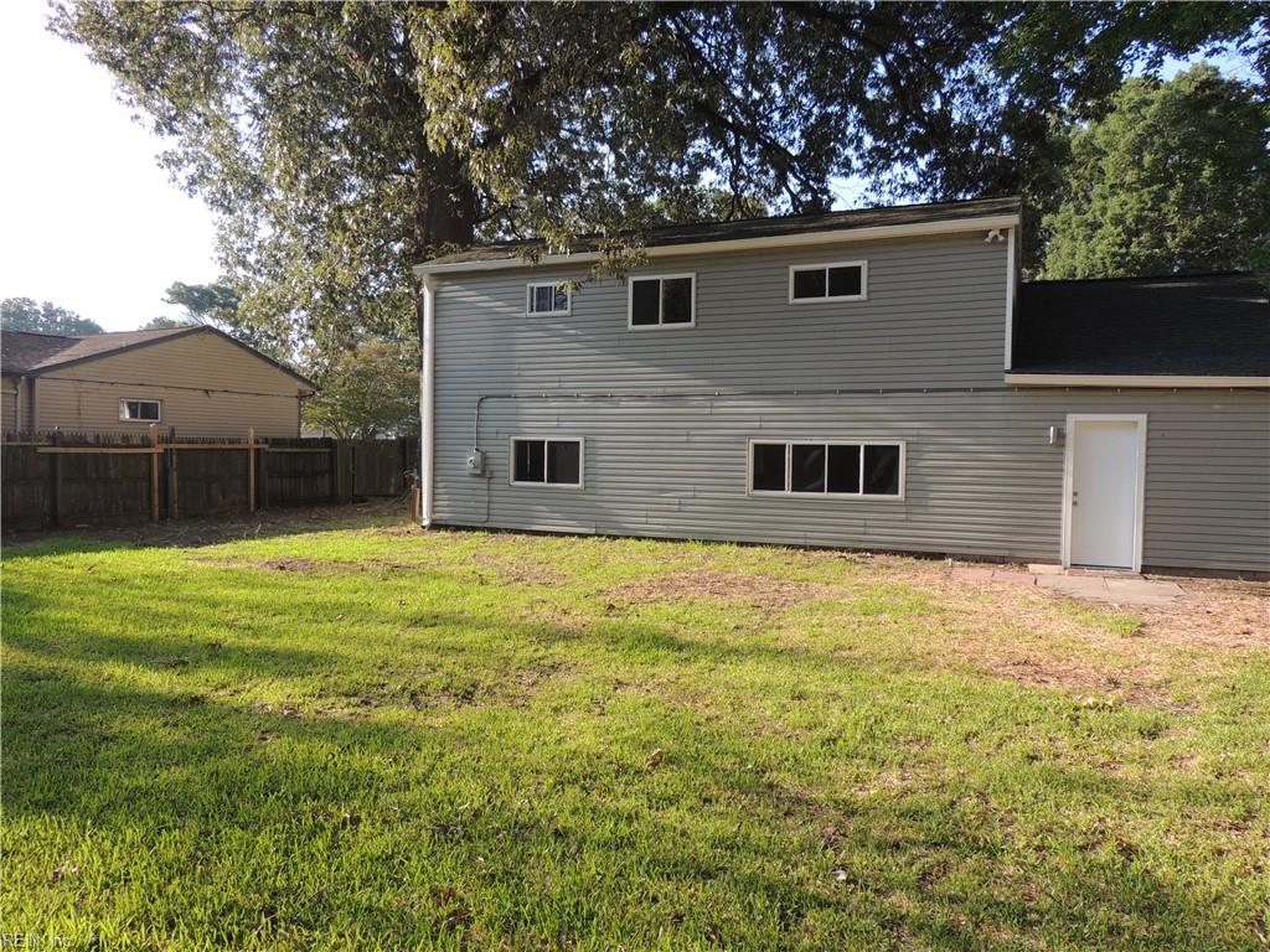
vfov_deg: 56.8
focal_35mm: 24
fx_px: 881
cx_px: 635
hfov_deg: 71.6
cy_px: 476
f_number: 3
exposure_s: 1/320
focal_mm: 4.3
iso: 100
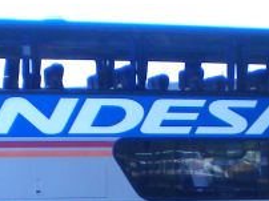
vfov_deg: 11.5
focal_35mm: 123
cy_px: 309
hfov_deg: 15.9
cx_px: 216
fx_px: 955
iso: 100
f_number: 3.1
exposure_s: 1/60
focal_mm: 6.3
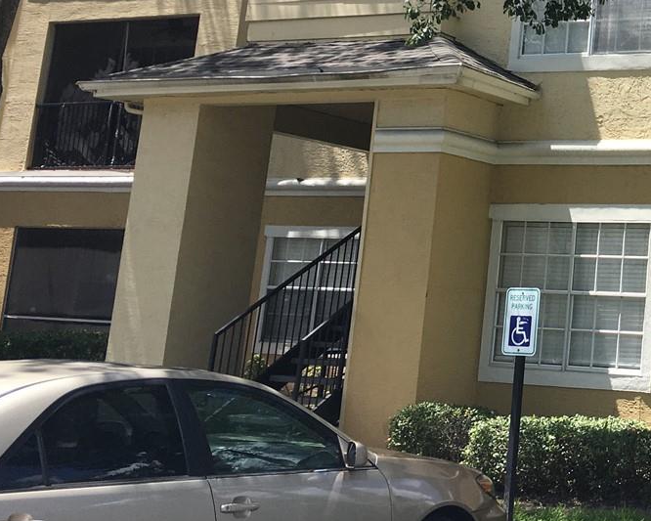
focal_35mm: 68
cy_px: 22
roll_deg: -3.9
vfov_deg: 21.8
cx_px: 761
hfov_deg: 25.3
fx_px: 1310
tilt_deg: +12.3
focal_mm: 4.15
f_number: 2.2
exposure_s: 1/884
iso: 25
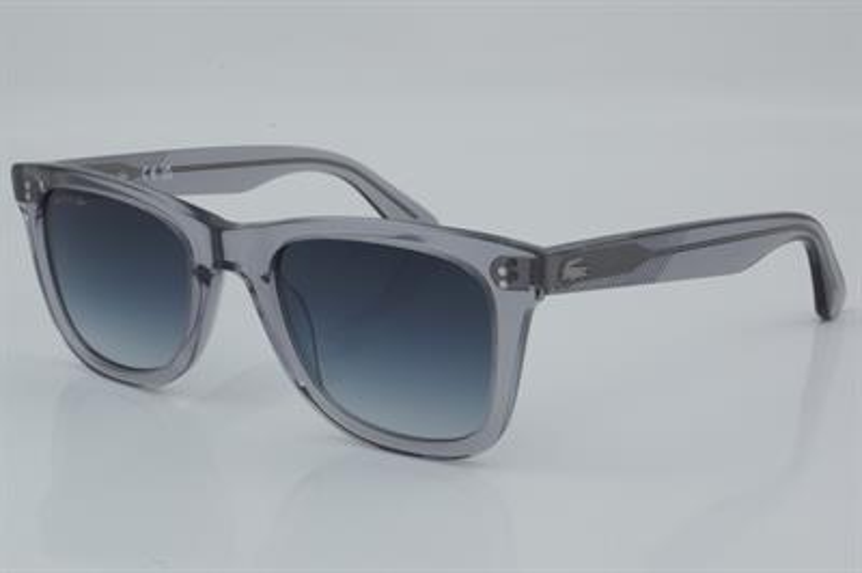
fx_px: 1794
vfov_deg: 18.2
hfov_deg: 27.0
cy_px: 286
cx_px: 431
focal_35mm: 75
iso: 100
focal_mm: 50
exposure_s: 1/4
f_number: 32
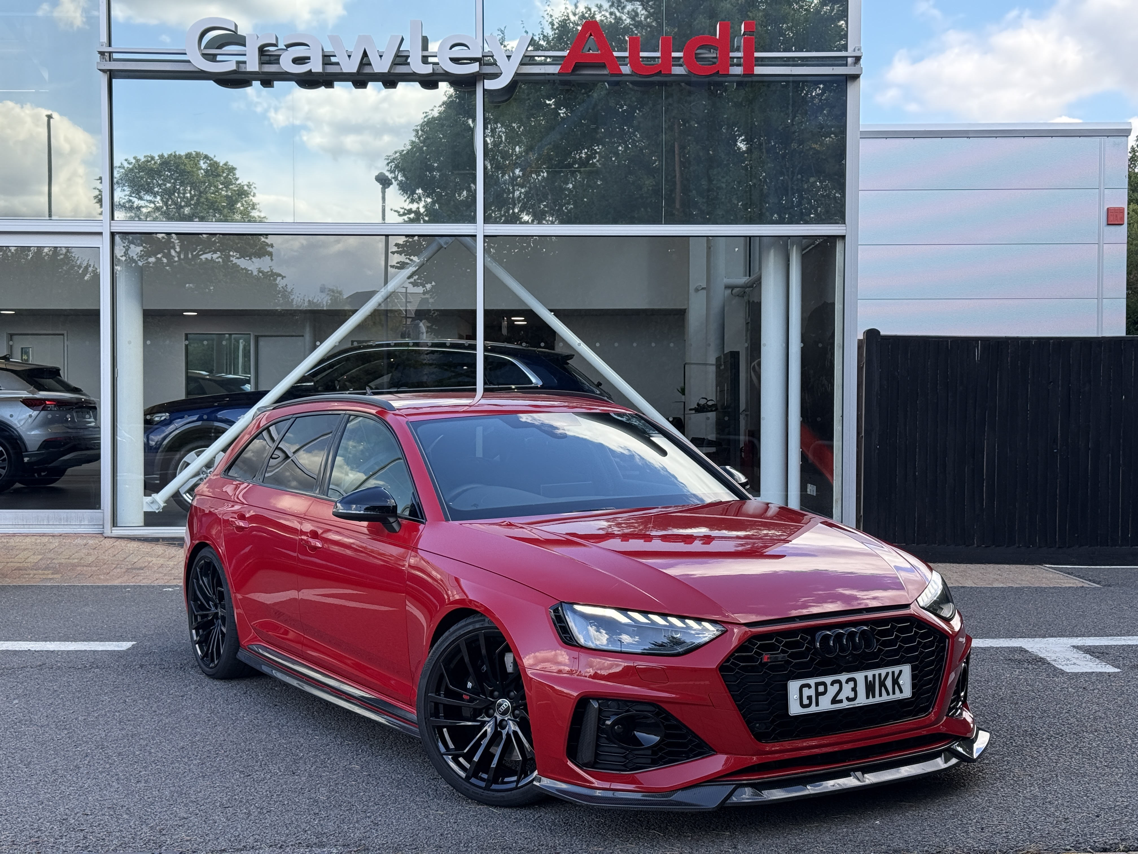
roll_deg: +0.3
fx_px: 1578
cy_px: 427
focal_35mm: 48
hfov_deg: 39.7
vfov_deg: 30.3
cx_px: 569
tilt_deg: +0.5
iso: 64
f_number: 1.78
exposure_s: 1/719
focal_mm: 6.76
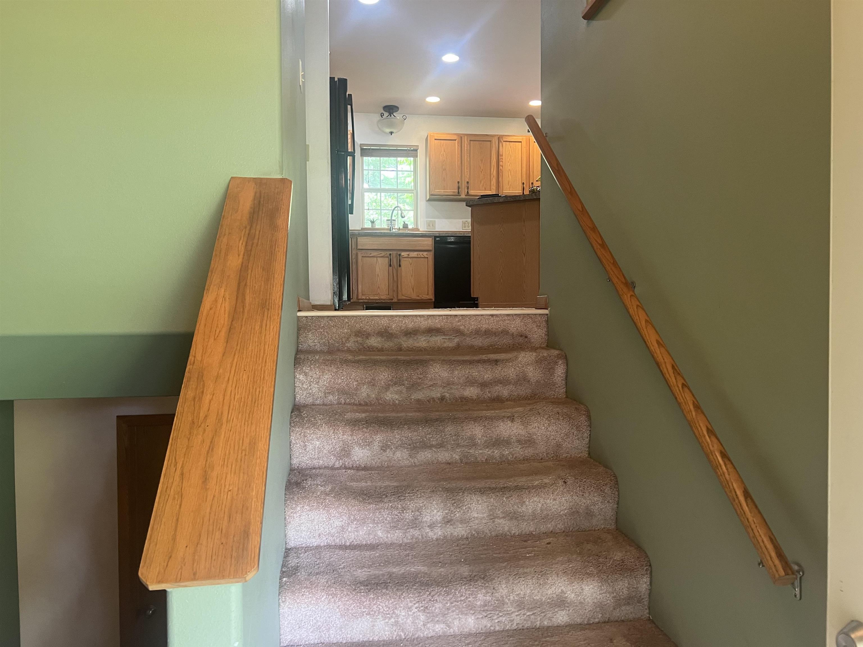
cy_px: 324
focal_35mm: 26
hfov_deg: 67.3
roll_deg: +0.8
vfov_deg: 53.1
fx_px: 648
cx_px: 432
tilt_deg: -1.2
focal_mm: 5.7
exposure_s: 1/60
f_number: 1.5
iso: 200
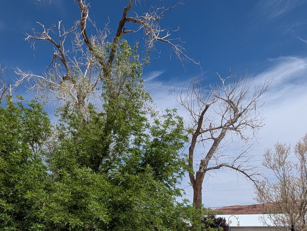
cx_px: 145
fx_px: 293
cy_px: 238
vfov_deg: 37.7
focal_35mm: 33
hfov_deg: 55.3
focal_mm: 1.95
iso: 48
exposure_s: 1/2212
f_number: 2.2
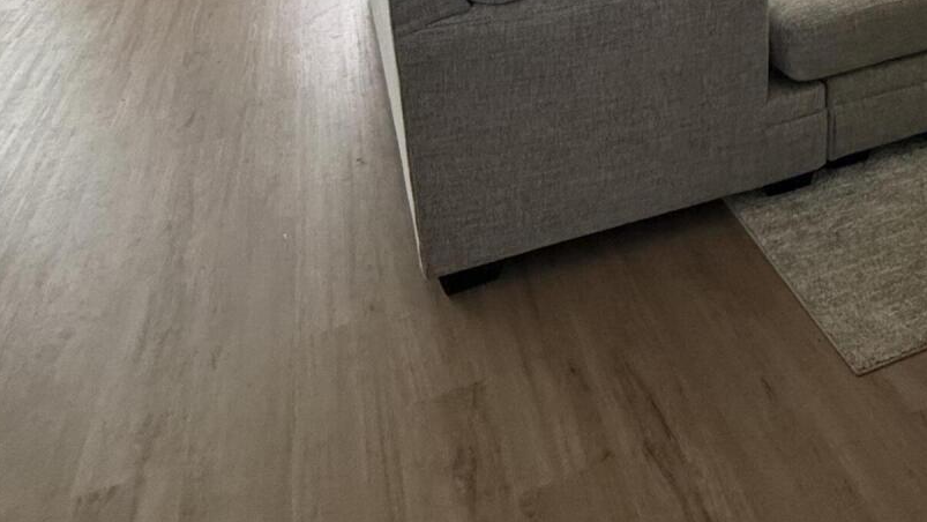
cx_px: 724
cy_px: -170
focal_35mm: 38
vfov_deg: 26.2
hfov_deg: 50.0
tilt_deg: -12.0
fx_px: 934
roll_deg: +1.3
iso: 320
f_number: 2.2
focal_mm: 2.22
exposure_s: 1/78
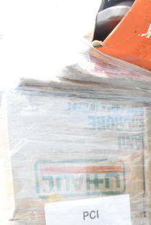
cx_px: 94
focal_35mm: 77
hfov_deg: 17.7
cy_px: 296
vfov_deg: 23.2
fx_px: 483
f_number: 11
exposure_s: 1/500
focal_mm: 18
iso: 1600
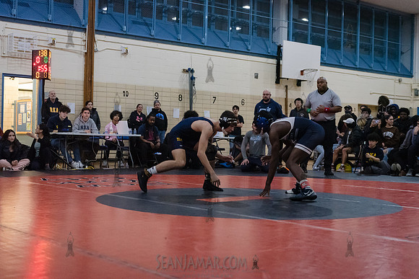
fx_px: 640
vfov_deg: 24.6
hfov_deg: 36.2
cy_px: 140
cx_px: 210
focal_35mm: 55
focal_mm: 55
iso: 8000
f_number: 3.2
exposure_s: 1/400
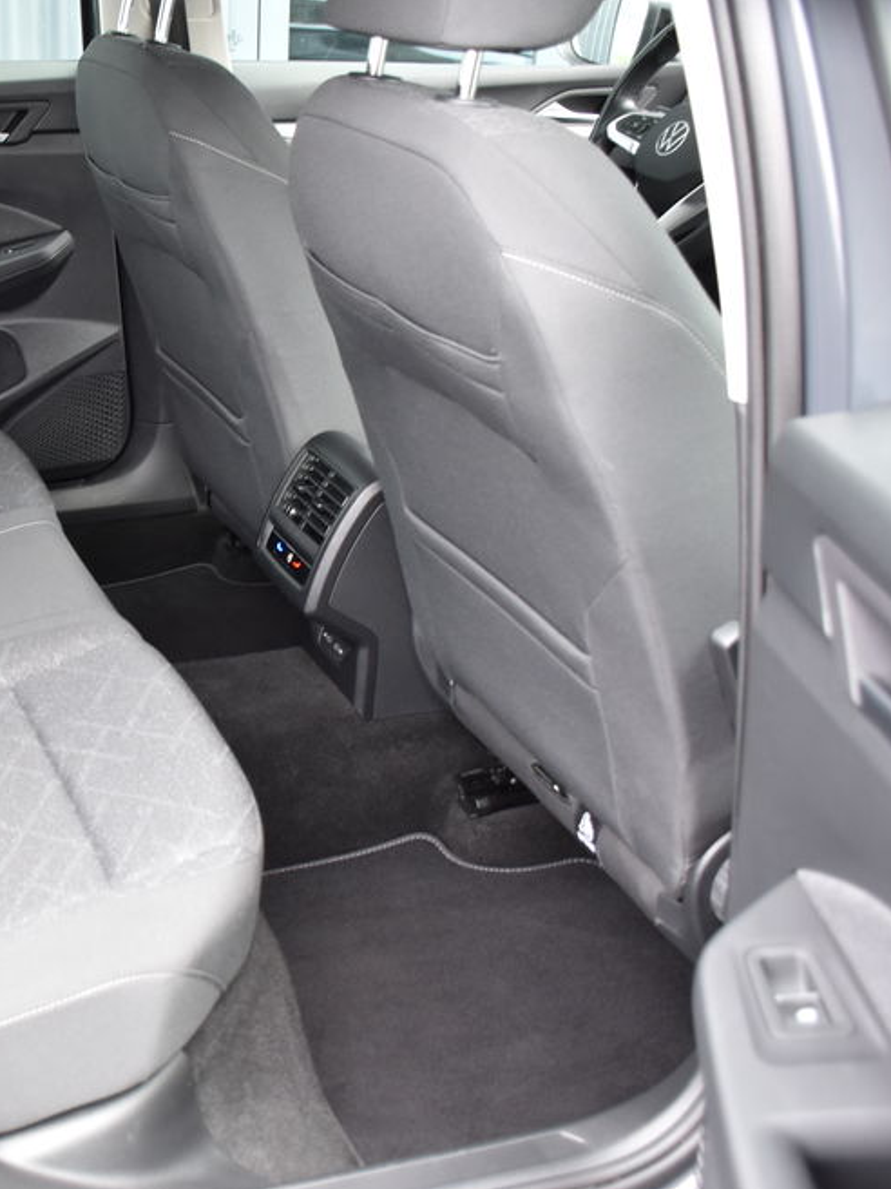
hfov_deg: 31.0
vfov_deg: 42.9
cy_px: 588
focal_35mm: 44
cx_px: 45
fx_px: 1510
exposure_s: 1/60
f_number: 4
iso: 560
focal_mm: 20
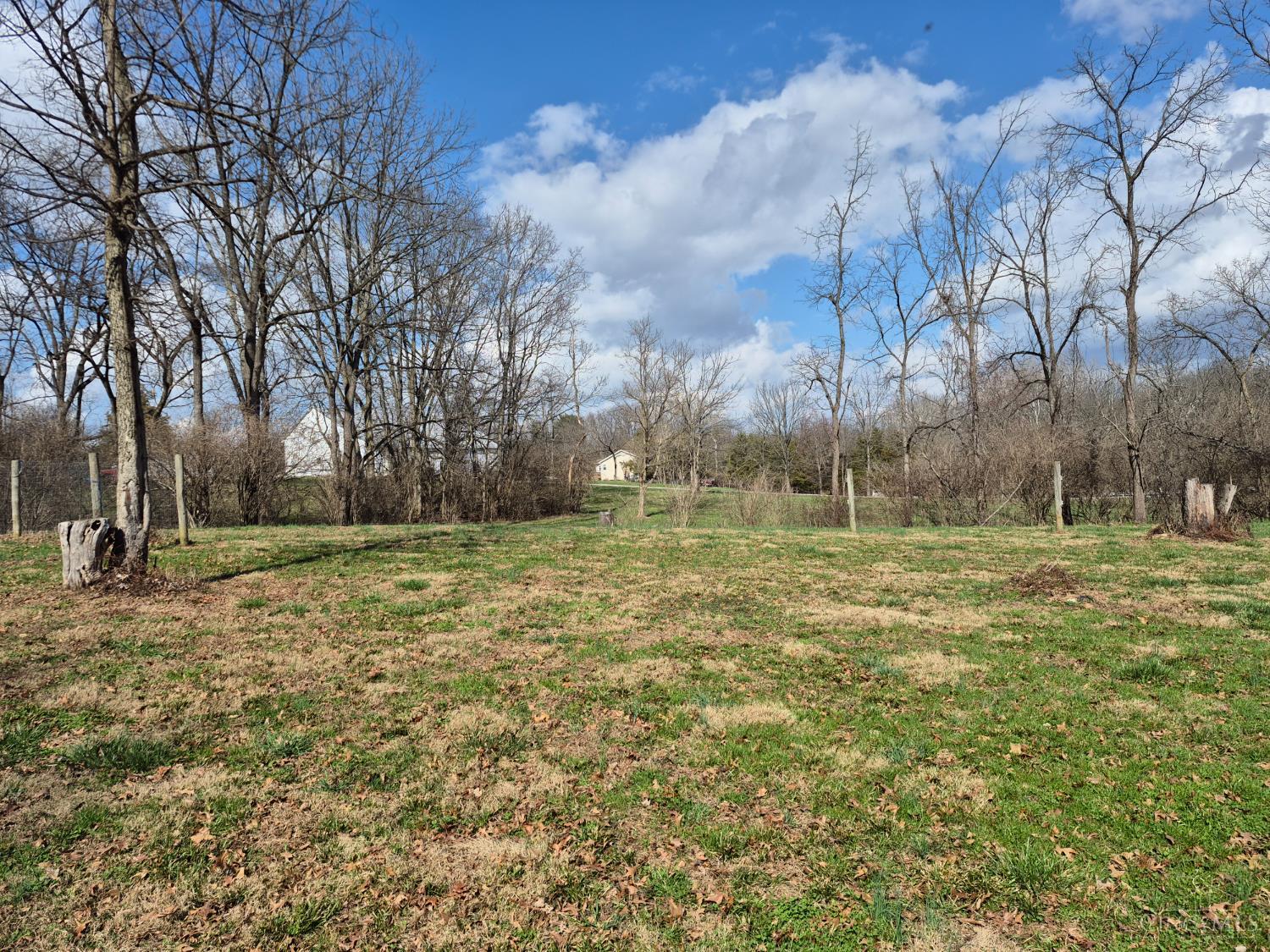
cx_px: 635
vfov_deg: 58.9
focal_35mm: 23
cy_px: 476
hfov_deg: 73.9
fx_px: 844
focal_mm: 5.4
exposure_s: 1/2496
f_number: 1.8
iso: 25
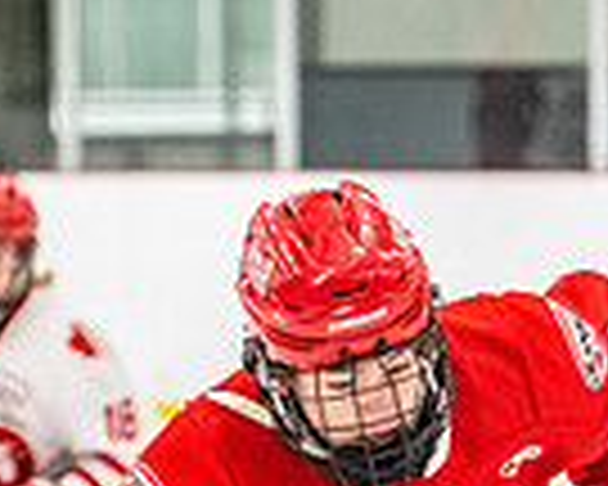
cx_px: 297
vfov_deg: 3.8
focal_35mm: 407
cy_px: 794
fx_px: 7324
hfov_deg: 4.8
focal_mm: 98
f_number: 2.8
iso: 4000
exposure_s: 1/800
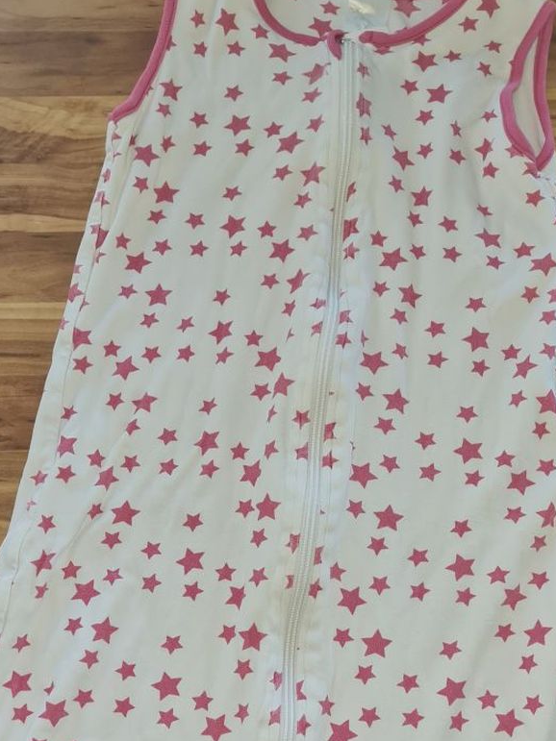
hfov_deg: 32.2
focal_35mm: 45
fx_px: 964
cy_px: 546
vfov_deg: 41.0
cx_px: 262
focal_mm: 5.4
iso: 250
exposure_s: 1/100
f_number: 1.8
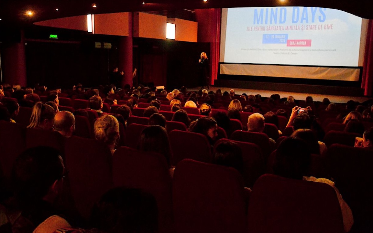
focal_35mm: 35
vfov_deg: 36.3
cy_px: 122
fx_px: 356
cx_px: 190
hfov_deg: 55.3
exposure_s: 1/60
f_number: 3.5
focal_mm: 22
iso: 1600
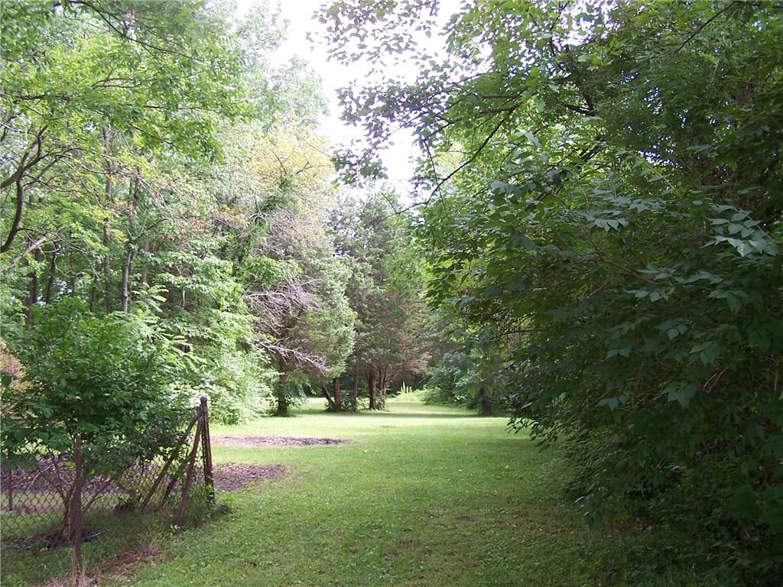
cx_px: 392
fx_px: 860
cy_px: 294
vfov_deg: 37.7
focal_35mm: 38
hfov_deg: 49.0
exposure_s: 1/90
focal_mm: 6.3
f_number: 2.8
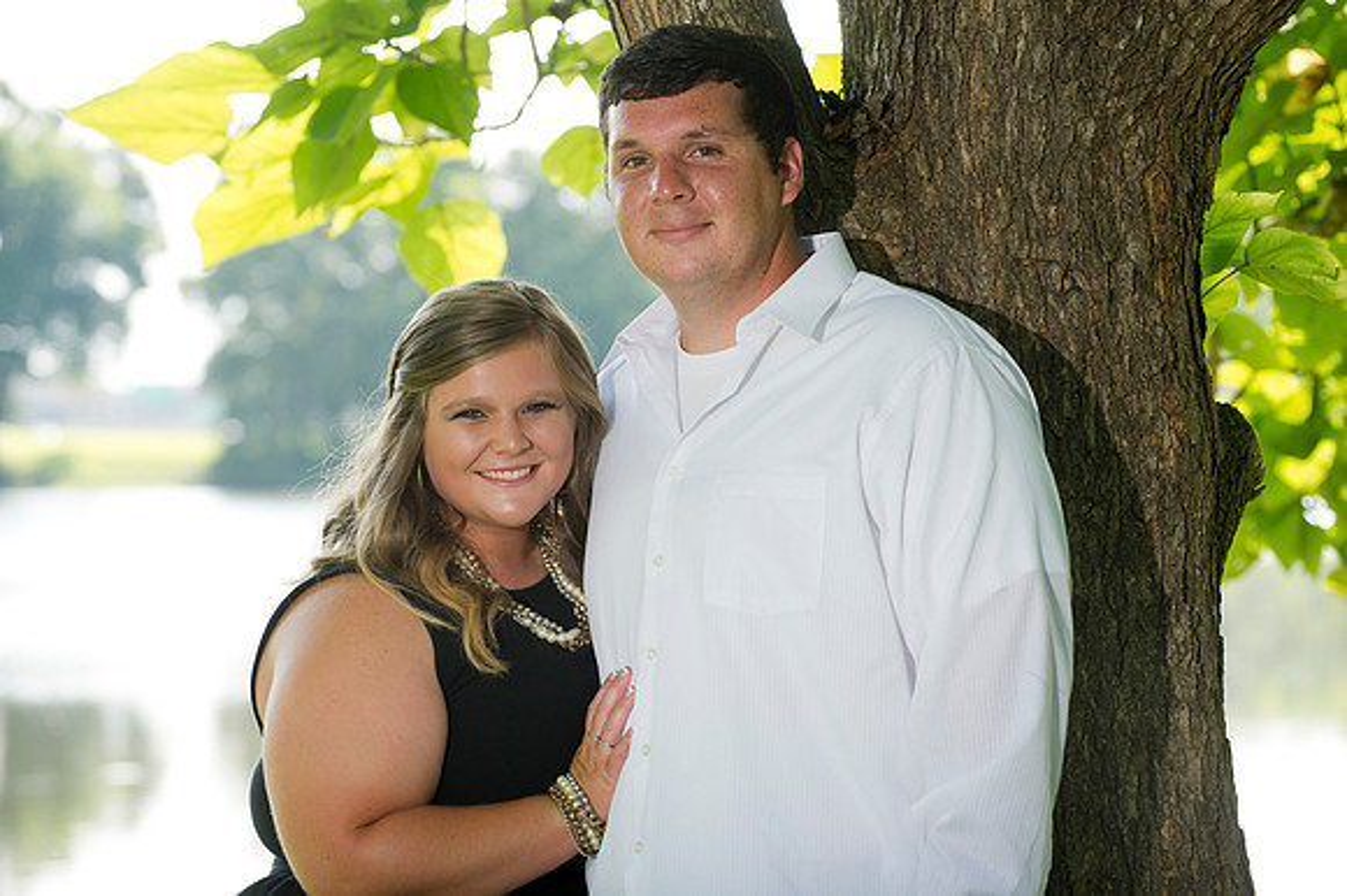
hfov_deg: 15.2
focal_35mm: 135
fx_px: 5048
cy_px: 448
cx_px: 674
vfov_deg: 10.1
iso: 320
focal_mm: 135
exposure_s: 1/250
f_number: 4.5
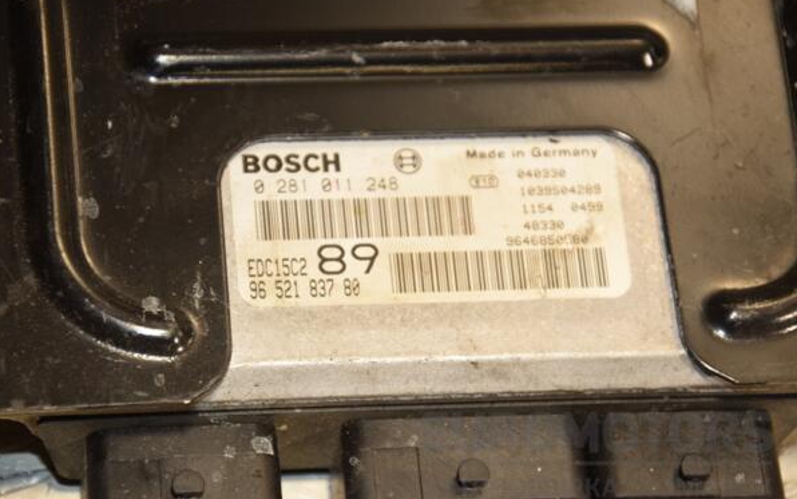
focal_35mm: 162
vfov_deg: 8.1
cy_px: 254
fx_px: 3510
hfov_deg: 13.0
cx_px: 397
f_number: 6.3
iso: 800
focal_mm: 105
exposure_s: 1/200
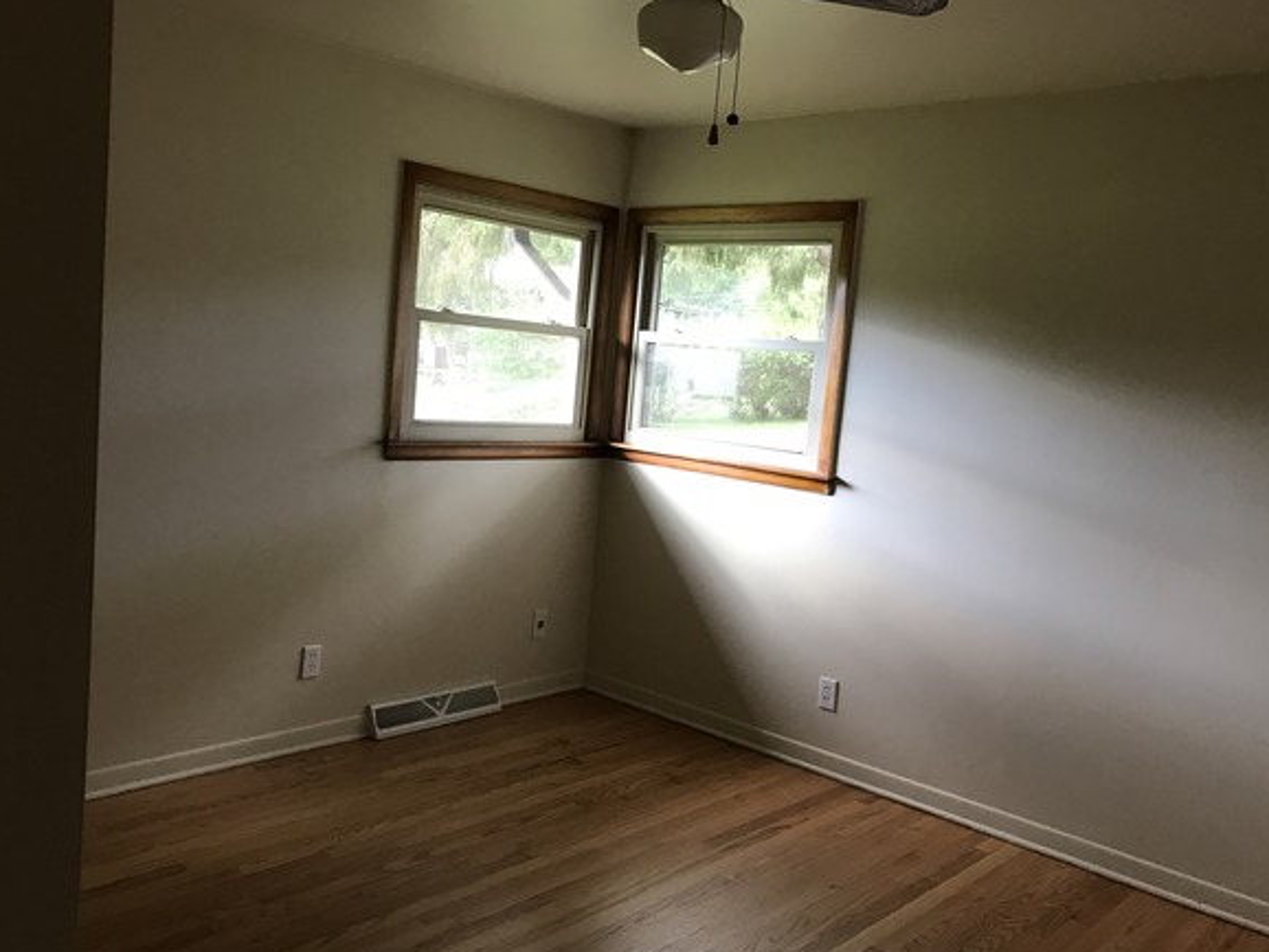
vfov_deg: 45.5
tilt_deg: -4.4
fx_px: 1137
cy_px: 472
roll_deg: -4.6
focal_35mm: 31
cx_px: 608
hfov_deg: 58.3
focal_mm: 3.99
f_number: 1.8
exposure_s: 1/20
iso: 40
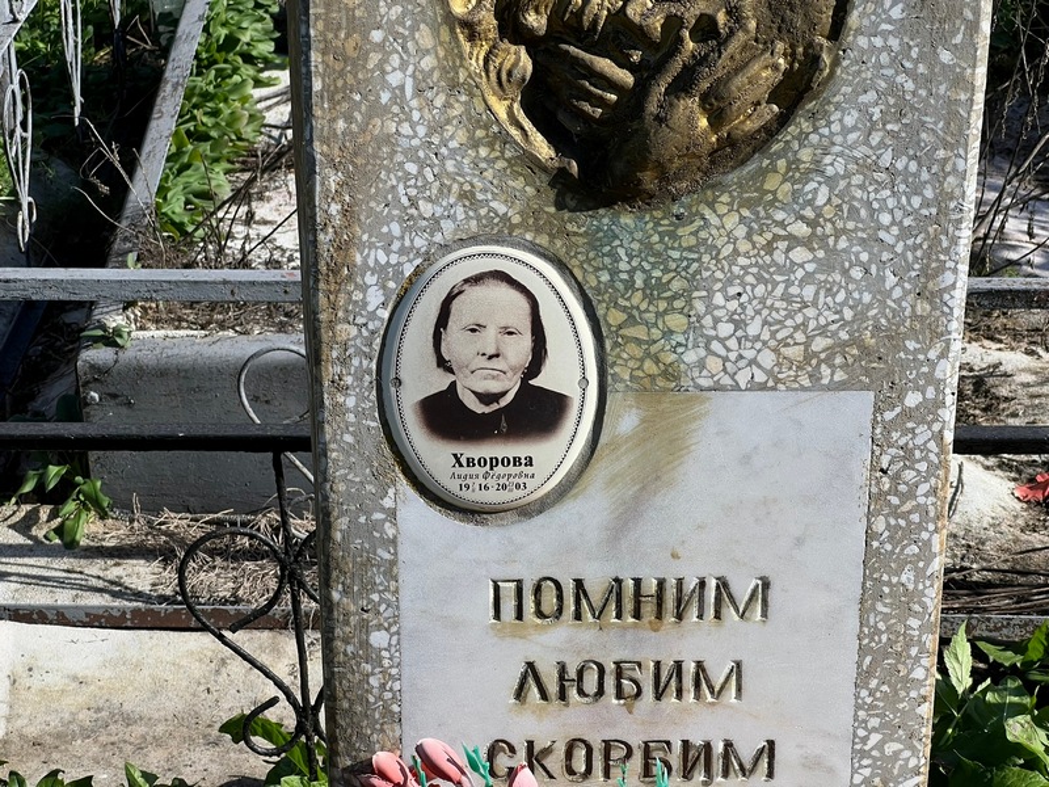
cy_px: 394
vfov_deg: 19.1
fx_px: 2333
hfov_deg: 25.3
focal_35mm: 77
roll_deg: +1.1
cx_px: 524
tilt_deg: -25.4
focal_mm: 9
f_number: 2.8
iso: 32
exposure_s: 1/622
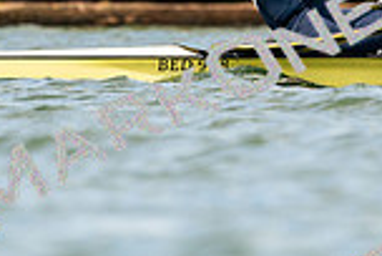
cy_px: -26
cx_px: 314
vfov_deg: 0.6
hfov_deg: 0.9
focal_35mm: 2282
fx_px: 24262
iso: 320
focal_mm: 600
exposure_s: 1/2000
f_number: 6.3
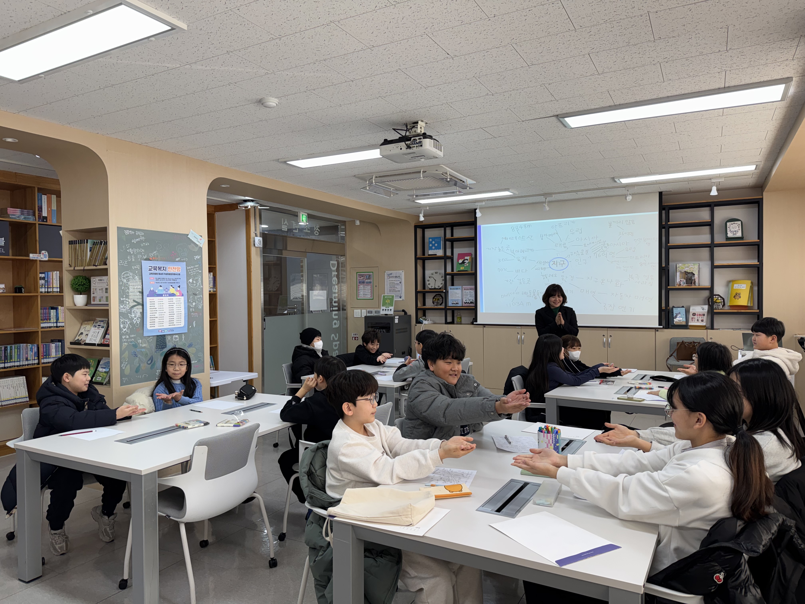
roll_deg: +0.7
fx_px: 558
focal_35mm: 24
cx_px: 402
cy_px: 302
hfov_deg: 71.6
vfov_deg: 56.8
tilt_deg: -1.1
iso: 64
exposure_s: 1/120
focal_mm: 6.76
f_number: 1.78
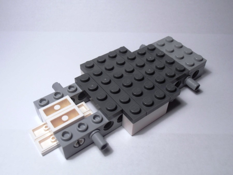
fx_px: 249
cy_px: 88
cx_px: 116
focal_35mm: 37
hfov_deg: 50.1
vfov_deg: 38.7
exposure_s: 1/60
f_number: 3.9
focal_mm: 6.61
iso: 80
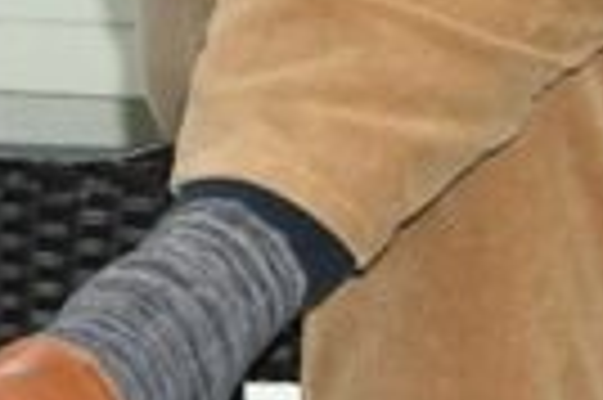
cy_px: -676
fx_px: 5370
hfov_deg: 6.1
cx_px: -981
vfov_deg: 4.2
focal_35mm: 321
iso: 640
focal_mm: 28
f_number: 8
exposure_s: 1/250
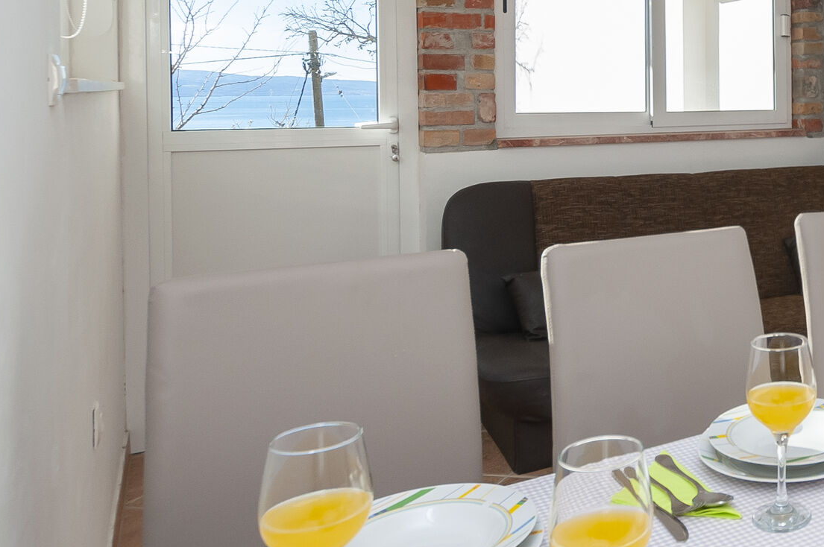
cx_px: 905
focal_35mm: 38
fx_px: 869
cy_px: 103
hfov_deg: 40.9
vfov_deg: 33.8
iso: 200
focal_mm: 10
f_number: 8
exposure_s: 1/200
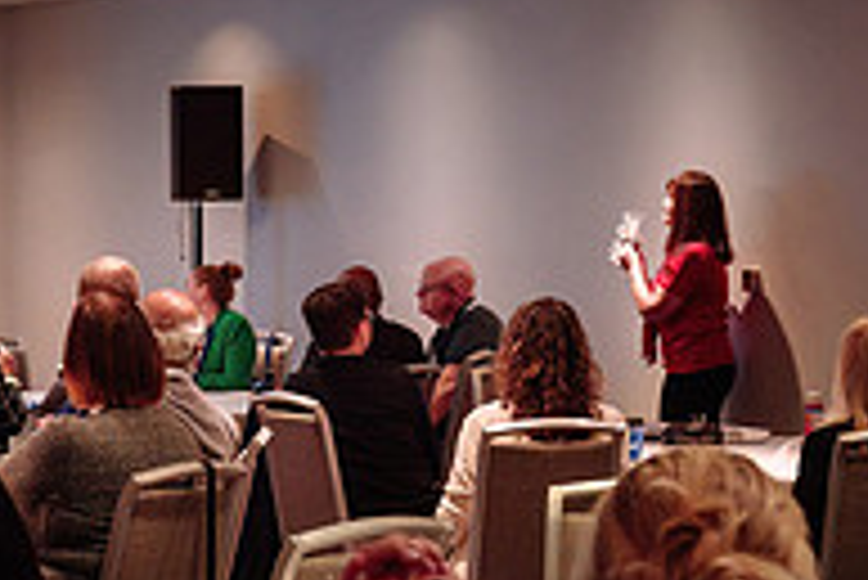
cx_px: 146
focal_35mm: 120
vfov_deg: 11.4
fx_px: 2895
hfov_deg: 16.9
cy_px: 291
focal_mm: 35
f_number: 4.5
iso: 1000
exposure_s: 1/80
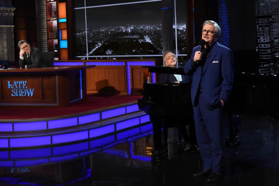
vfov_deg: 35.0
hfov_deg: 50.7
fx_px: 294
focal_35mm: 38
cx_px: 140
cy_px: 93
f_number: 6.3
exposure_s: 1/200
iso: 6400
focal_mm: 38
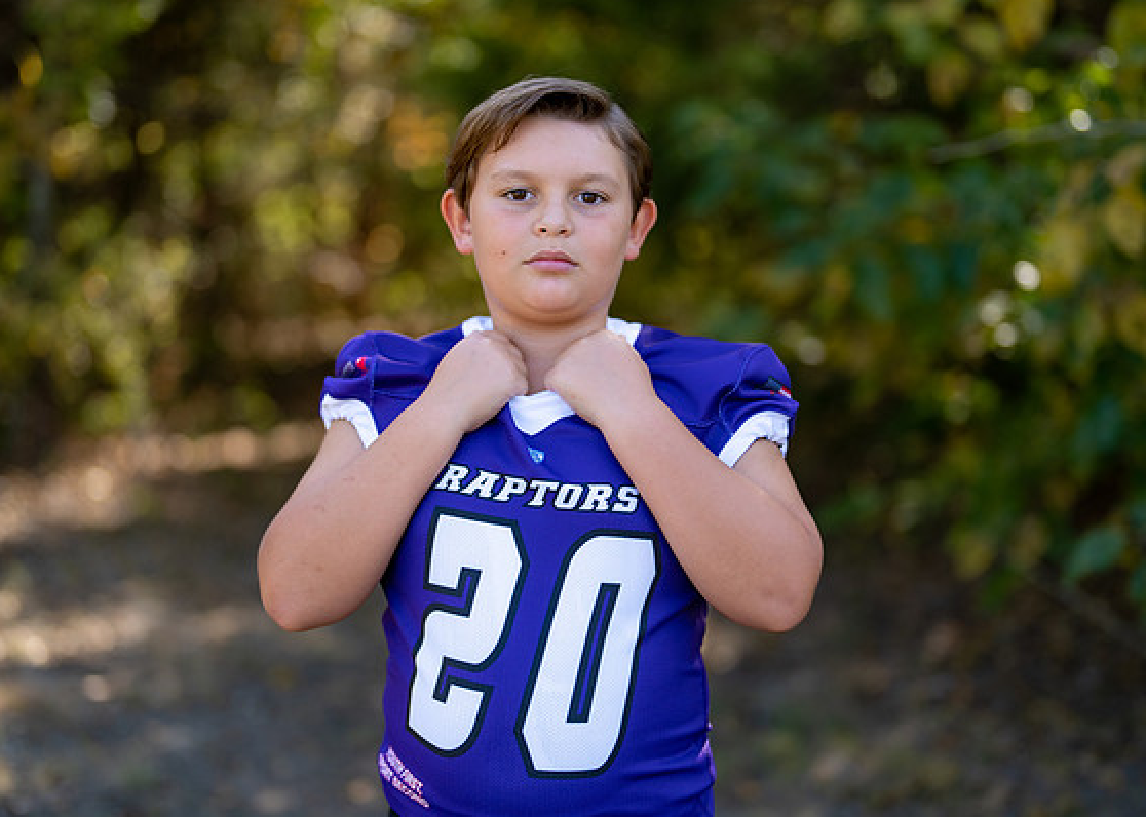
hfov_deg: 33.2
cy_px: 410
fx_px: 1919
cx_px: 612
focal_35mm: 59
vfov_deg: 24.0
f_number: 1.2
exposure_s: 1/2000
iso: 100
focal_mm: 50
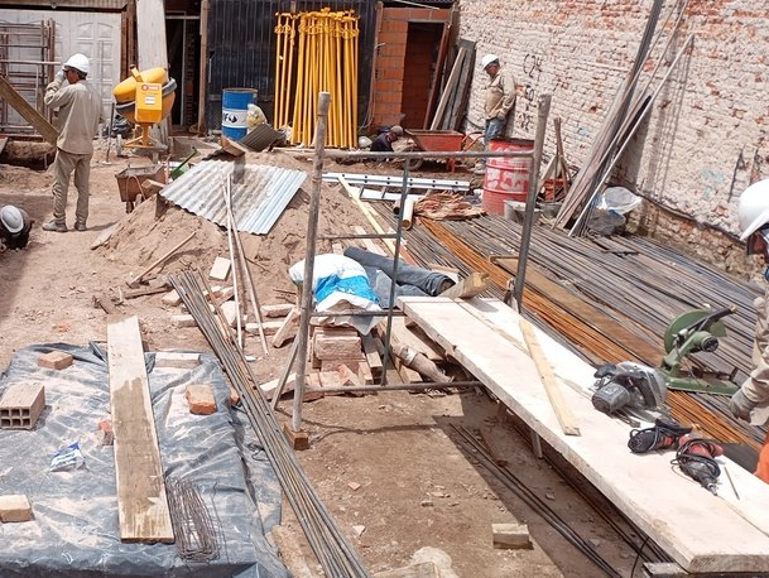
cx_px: 157
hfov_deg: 39.6
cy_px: 295
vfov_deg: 31.6
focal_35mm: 46
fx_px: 1023
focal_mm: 4.22
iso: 106
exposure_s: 1/508
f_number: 1.8
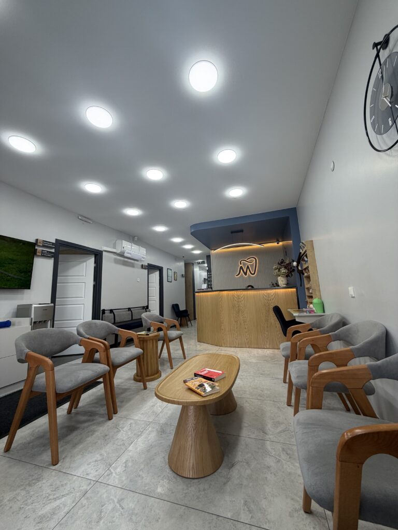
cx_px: 199
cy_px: 265
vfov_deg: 102.1
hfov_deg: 85.7
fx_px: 215
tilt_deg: +9.3
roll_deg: +2.5
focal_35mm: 14
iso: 64
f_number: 2.2
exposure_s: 1/121
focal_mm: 2.22
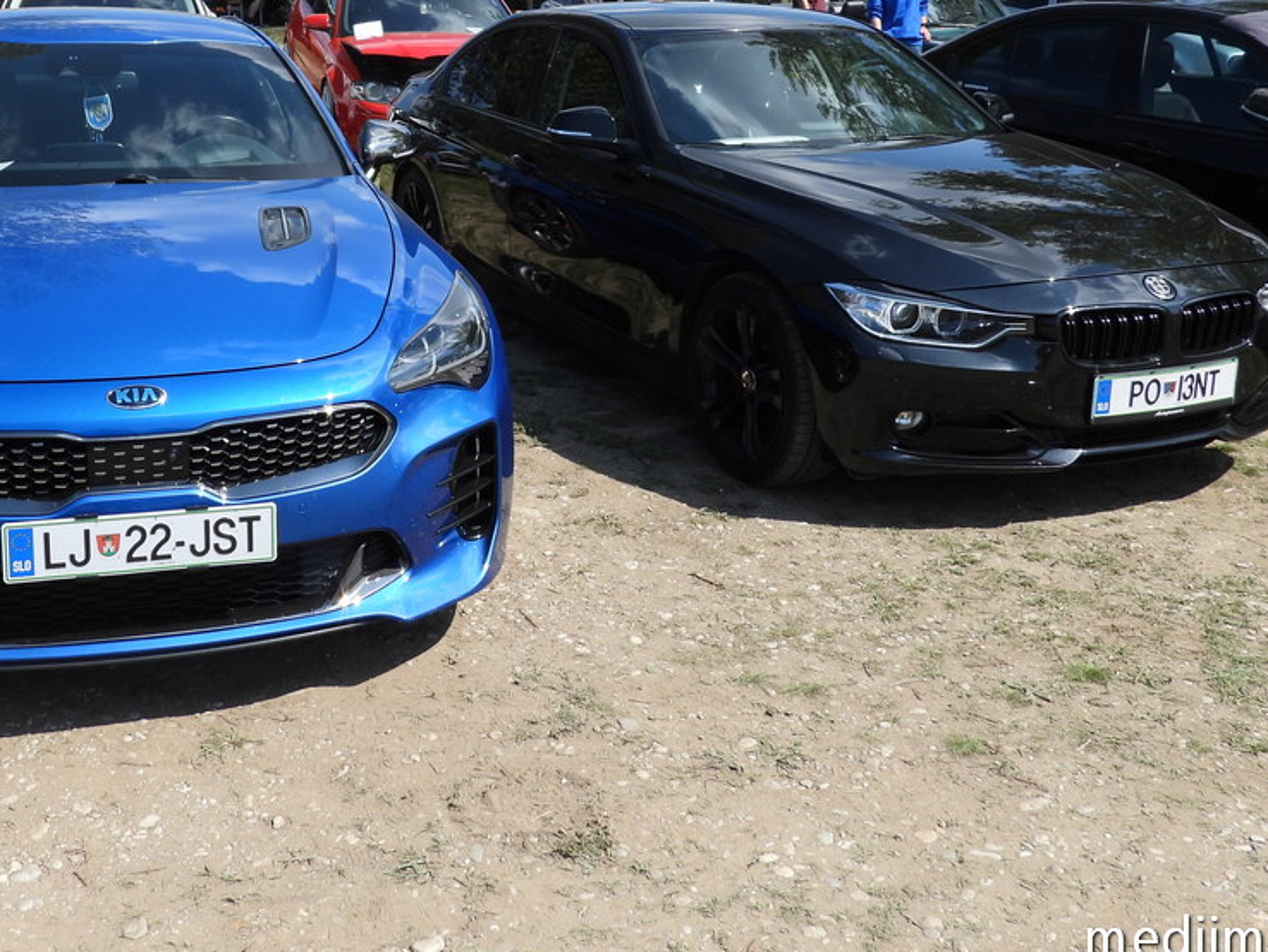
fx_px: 1429
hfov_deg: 47.2
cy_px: 235
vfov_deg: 36.0
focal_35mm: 39
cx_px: 433
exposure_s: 1/1250
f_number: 2.8
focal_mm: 4.3
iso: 100
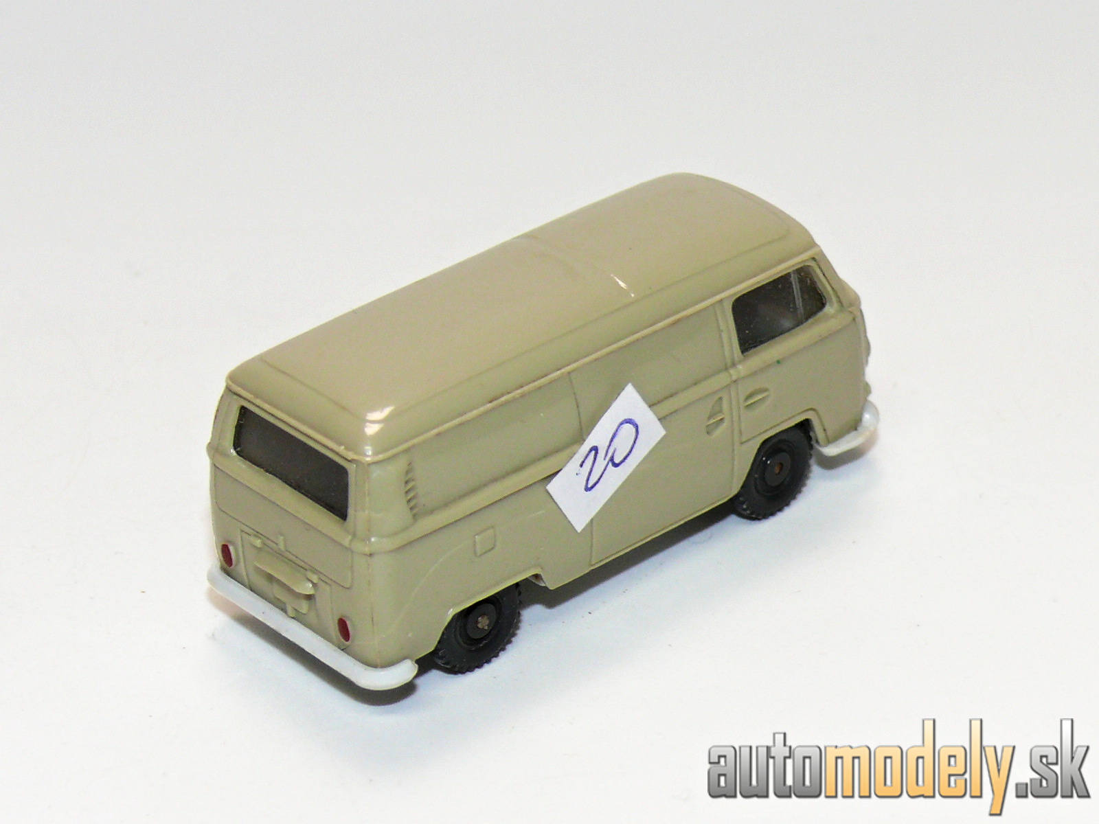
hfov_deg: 15.8
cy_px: 412
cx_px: 550
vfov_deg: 11.9
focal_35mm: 125
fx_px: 3969
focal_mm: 14.8
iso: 100
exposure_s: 1/30
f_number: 4
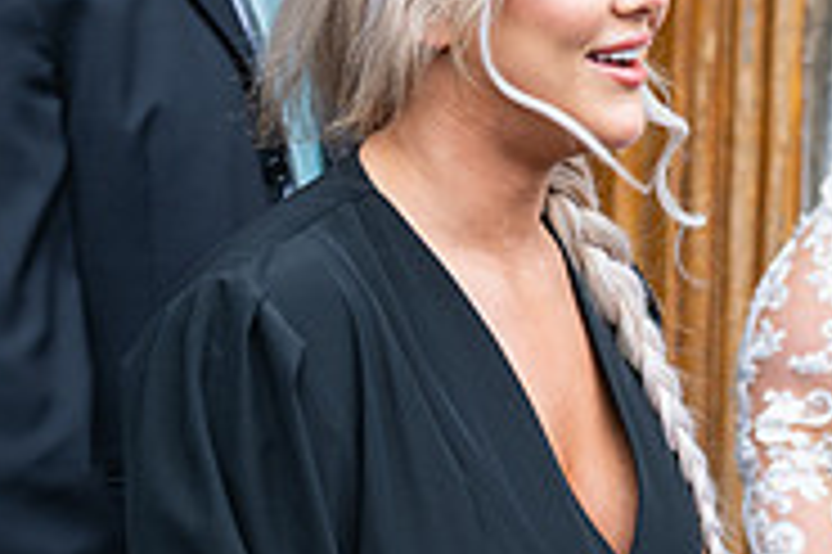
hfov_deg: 17.4
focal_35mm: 113
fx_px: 2609
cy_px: 250
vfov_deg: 12.1
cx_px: 944
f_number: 3.5
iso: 125
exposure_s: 1/160
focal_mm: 36
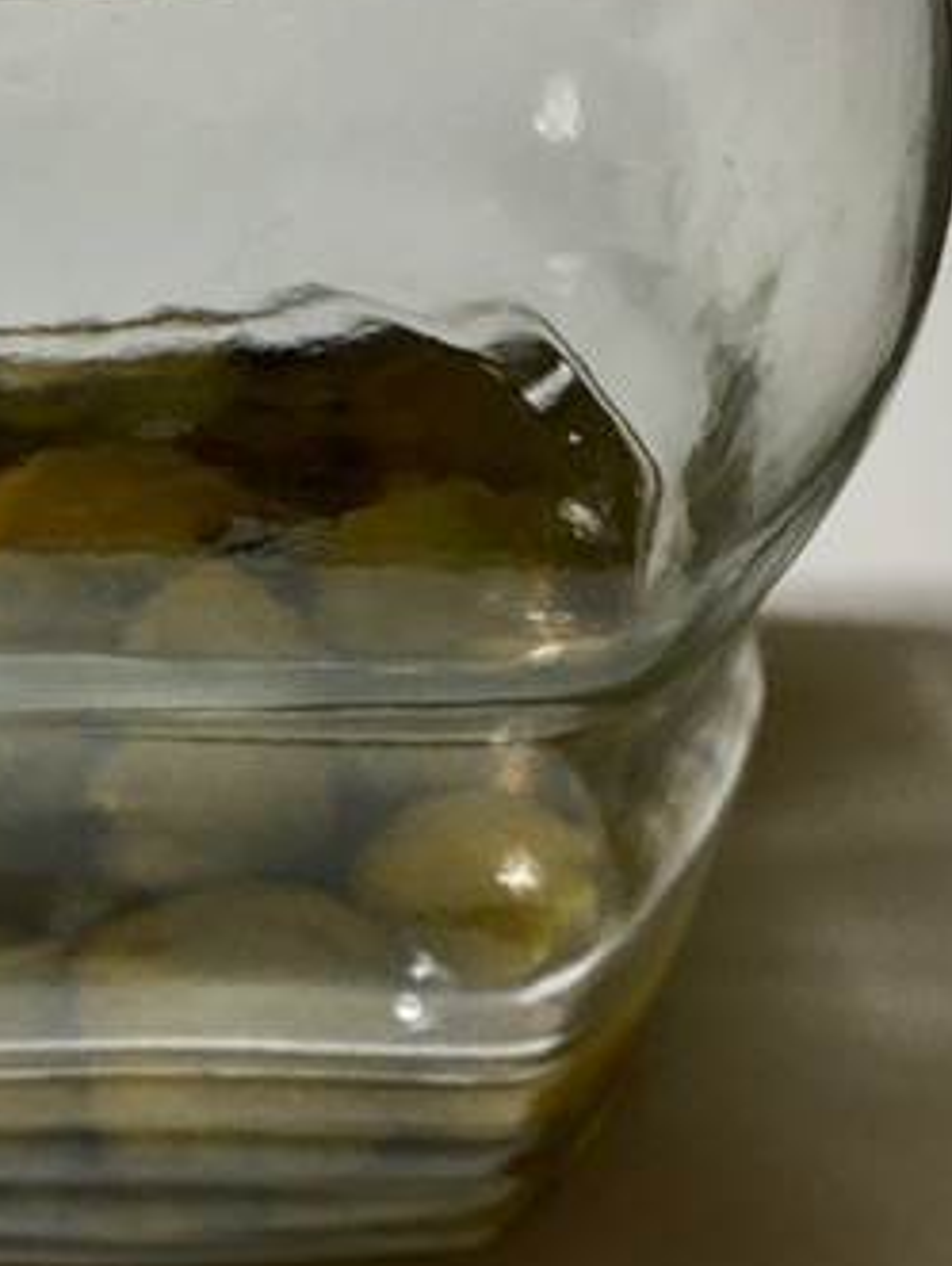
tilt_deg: -56.7
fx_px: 2050
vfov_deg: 34.2
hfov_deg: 25.5
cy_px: 497
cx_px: 141
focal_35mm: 56
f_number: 2.2
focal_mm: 4.15
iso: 80
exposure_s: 1/30
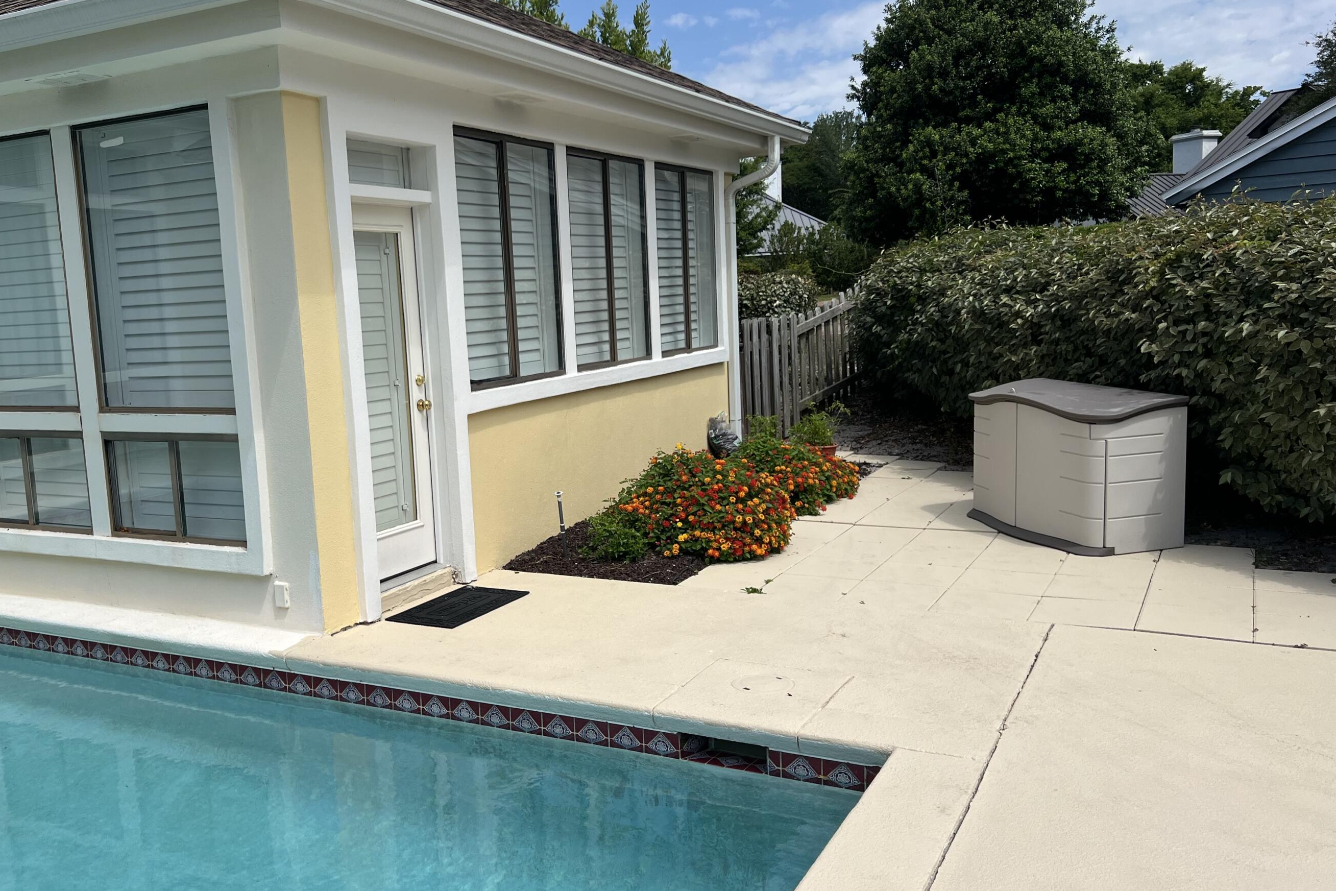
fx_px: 1150
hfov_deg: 60.1
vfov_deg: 42.3
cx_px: 595
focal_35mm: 31
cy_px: 430
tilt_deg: -7.8
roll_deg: +2.8
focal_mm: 5.7
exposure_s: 1/6993
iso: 50
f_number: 1.5
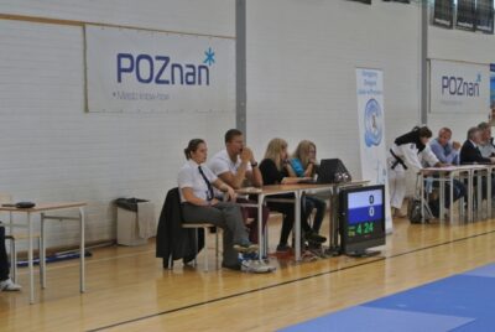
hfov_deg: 25.0
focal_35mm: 81
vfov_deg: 16.9
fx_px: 1115
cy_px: 166
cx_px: 248
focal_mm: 30
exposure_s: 1/50
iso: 400
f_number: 5.6
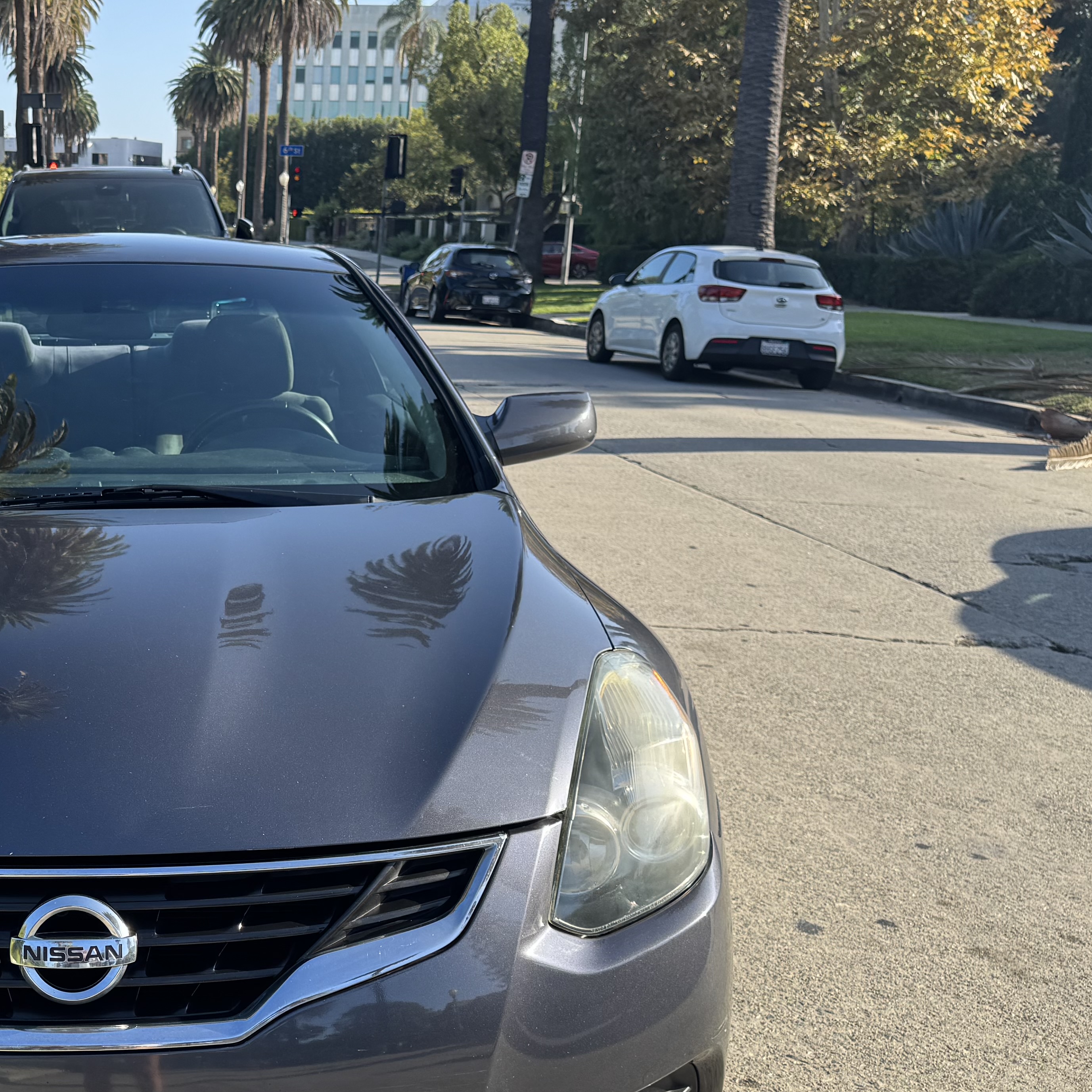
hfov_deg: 36.3
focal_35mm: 44
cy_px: 672
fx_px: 1570
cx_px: 136
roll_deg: -1.3
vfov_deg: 38.1
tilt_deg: -16.9
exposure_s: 1/1395
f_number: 1.78
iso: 80
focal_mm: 6.76
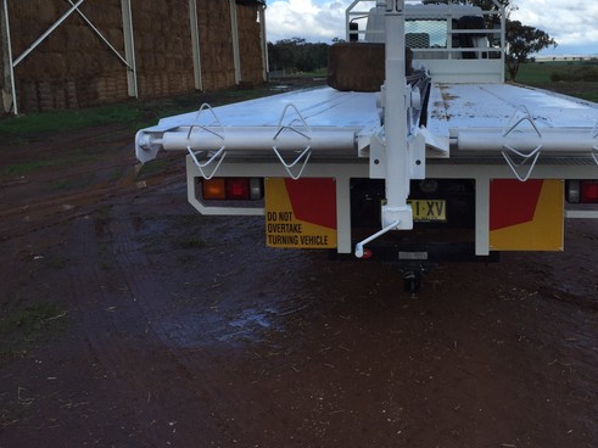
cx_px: 392
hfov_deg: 47.2
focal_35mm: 39
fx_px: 674
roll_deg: +3.1
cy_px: 155
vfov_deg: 36.5
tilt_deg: -7.3
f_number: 2.2
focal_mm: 4.15
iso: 32
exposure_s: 1/1130
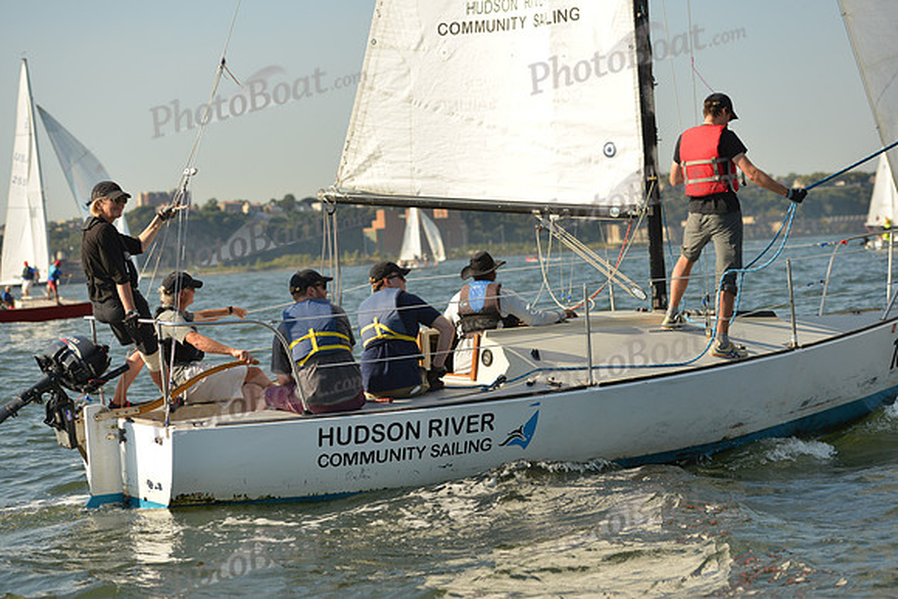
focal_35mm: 78
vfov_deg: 17.5
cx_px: 449
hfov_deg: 26.0
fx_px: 1946
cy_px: 300
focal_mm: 78
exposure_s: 1/1250
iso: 400
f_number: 4.5
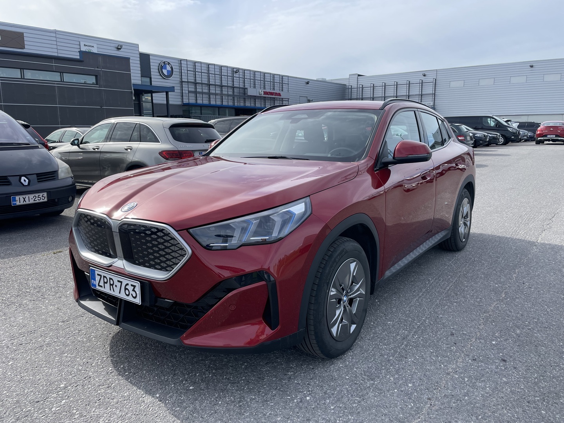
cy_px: 212
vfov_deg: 53.1
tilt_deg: -10.3
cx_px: 282
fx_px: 424
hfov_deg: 67.3
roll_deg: +0.5
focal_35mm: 26
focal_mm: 4.2
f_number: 1.6
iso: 32
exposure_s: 1/2092
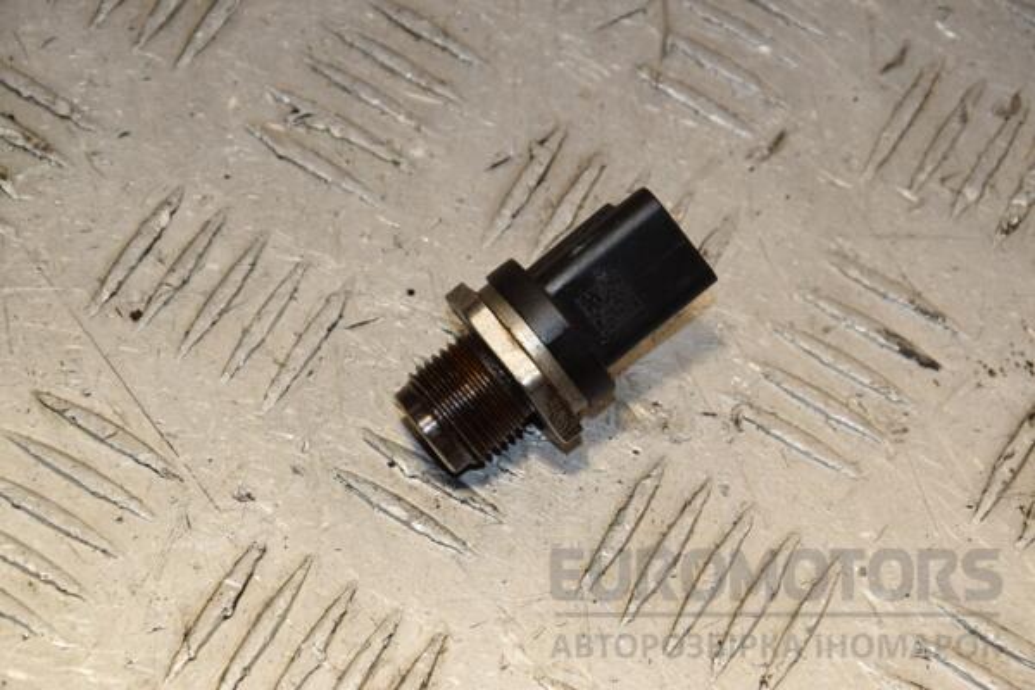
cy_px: 345
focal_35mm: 158
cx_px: 518
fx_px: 4528
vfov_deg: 8.7
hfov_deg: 13.0
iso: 800
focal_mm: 105
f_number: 9
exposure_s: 1/200
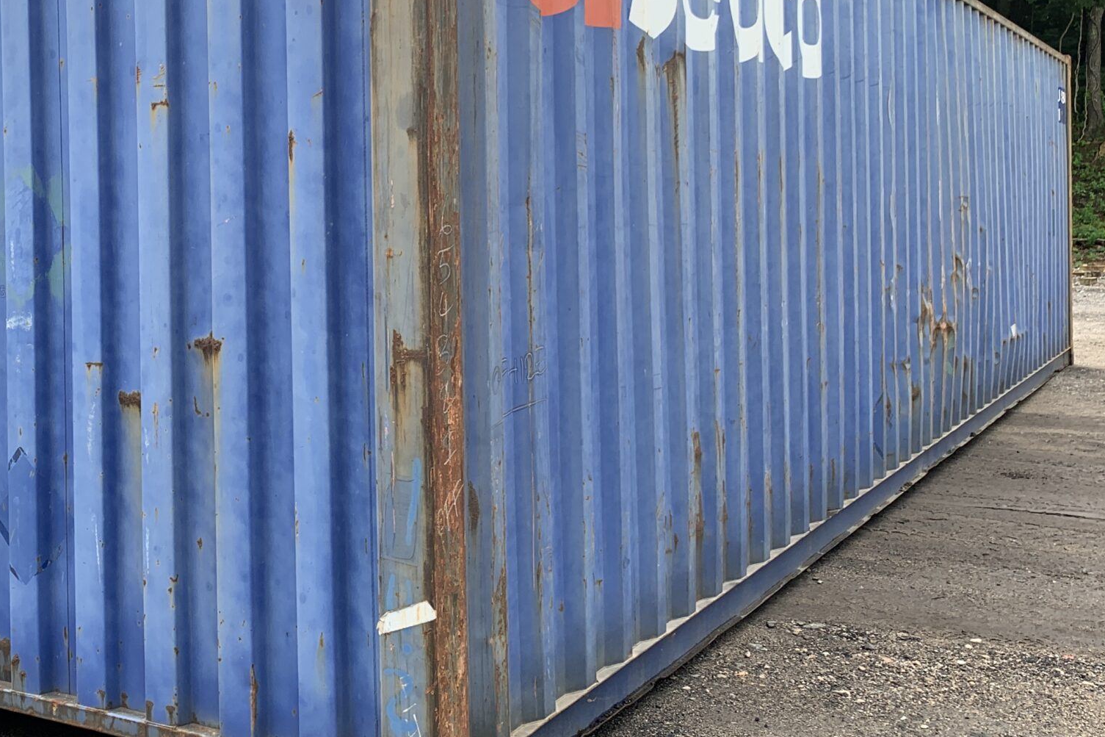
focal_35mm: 46
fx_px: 1412
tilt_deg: +1.0
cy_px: 243
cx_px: 372
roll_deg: +0.4
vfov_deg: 29.0
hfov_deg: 42.2
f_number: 1.8
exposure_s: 1/428
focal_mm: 4.25
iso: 25
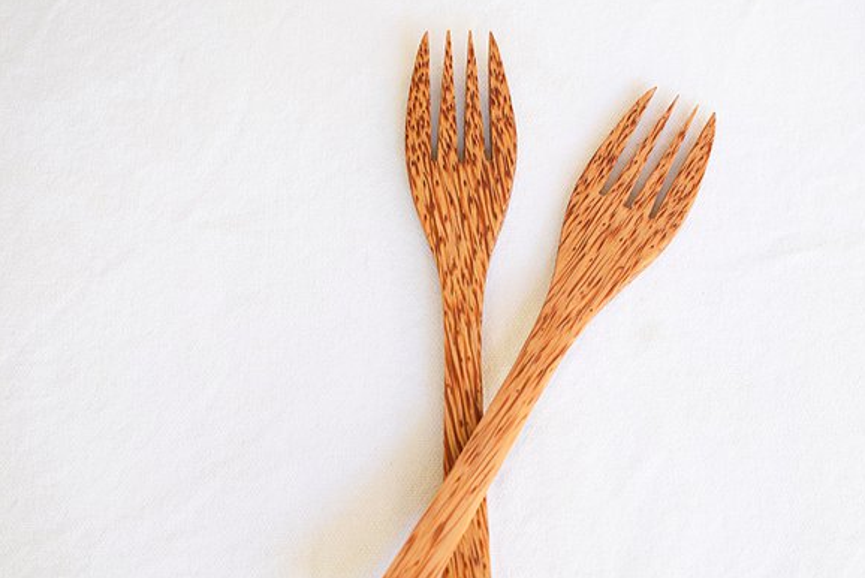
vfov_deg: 25.0
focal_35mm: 54
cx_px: 513
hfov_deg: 36.7
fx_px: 1298
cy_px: 381
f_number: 5.6
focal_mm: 26
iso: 800
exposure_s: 1/30
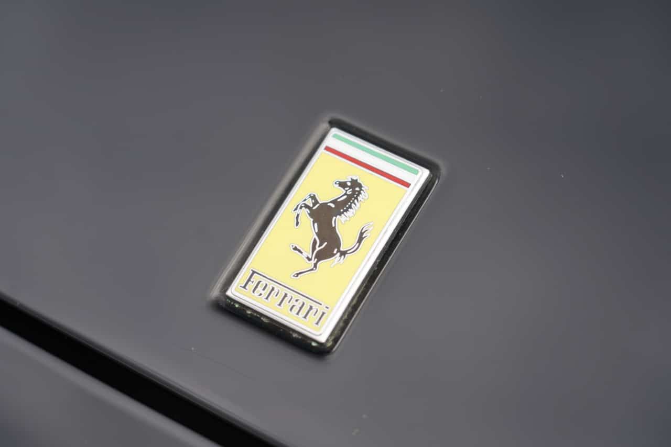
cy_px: 224
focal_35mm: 105
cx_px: 336
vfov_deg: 13.0
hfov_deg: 19.5
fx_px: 1957
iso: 100
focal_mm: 105
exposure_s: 1/160
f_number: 4.5
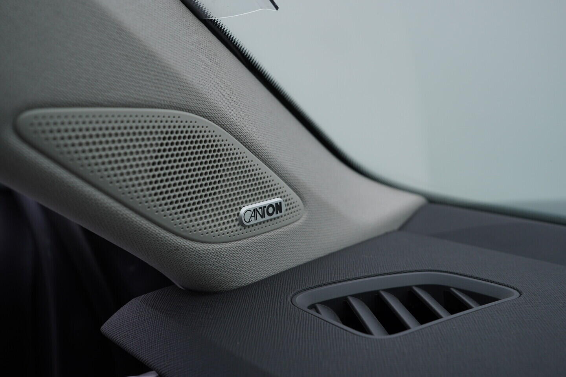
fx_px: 566
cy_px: 188
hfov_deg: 53.1
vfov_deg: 36.9
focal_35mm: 36
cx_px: 283
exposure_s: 1/100
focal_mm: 24
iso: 125
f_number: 4.5
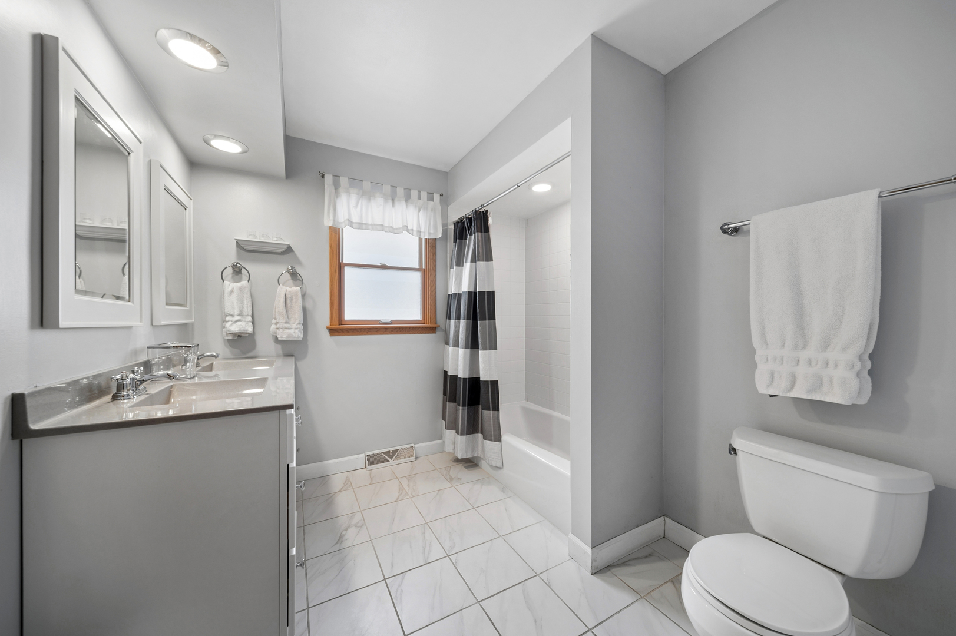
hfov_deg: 108.4
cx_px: 478
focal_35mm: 13
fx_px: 345
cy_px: 318
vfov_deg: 85.4
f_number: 8
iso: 400
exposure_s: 1/5
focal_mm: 13
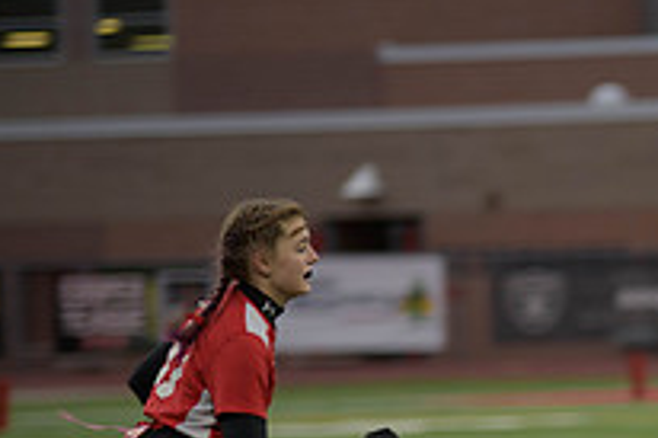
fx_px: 7469
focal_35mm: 409
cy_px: 475
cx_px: 815
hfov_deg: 5.0
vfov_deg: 3.4
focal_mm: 145
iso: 200
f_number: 2.8
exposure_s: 1/200
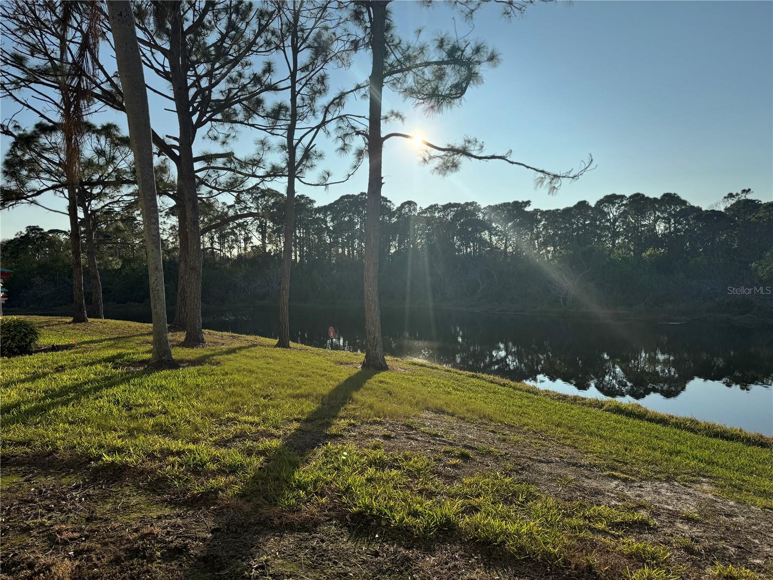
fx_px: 536
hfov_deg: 71.6
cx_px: 386
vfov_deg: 56.8
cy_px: 290
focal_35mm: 24
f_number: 1.78
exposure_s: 1/7937
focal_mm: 6.76
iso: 80
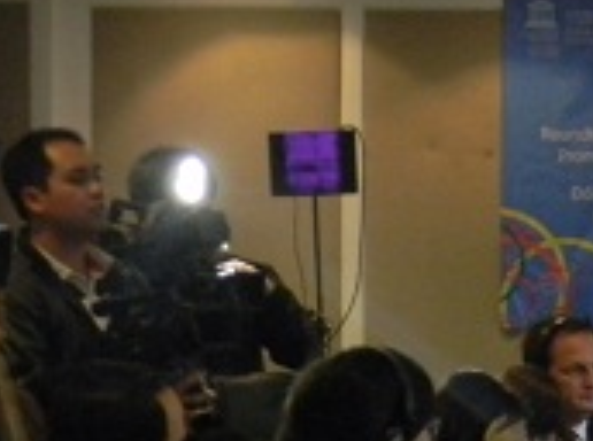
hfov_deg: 9.4
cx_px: 727
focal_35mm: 207
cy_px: 660
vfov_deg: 7.0
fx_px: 3536
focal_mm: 12.2
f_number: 4.3
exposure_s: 1/11
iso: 400
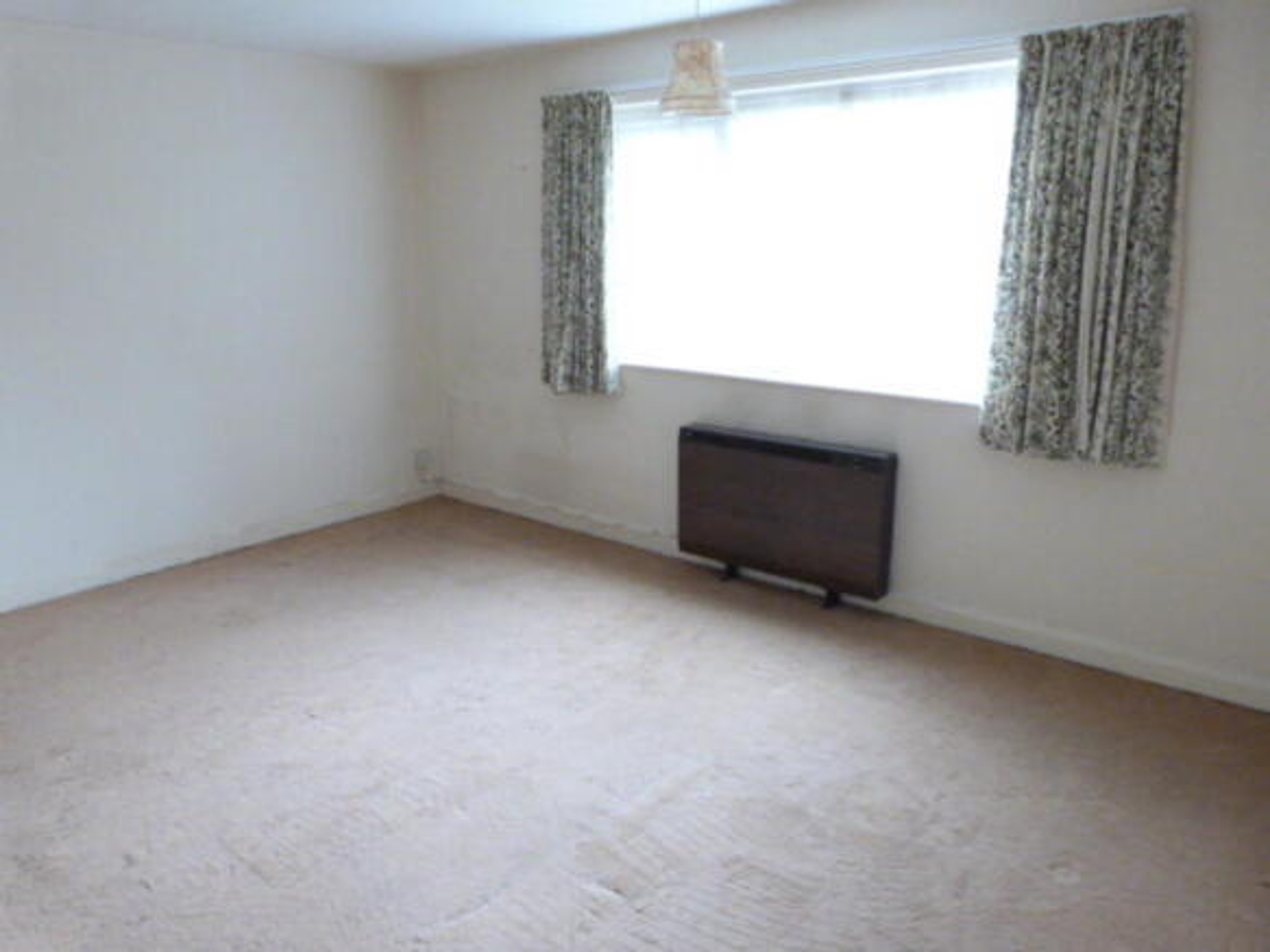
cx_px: 635
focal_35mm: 25
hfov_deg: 69.4
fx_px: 917
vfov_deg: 54.9
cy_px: 476
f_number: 2.8
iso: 800
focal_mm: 4.5
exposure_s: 1/100
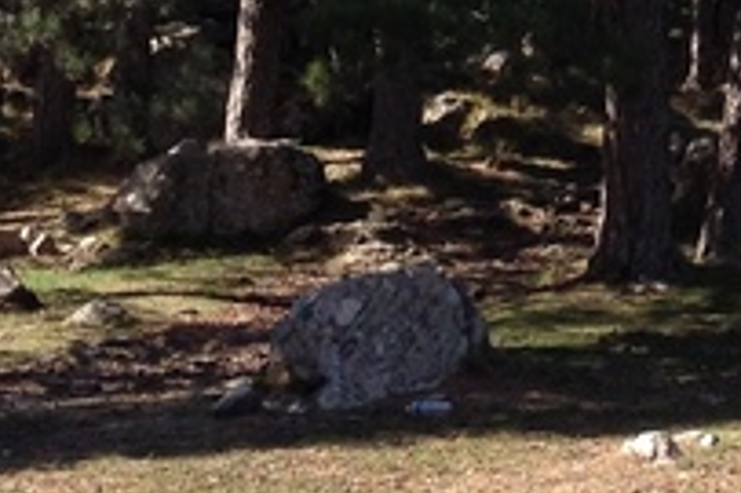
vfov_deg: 6.2
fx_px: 4422
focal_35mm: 215
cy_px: -548
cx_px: 1084
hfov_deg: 9.3
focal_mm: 4.28
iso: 64
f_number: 2.4
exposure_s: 1/575
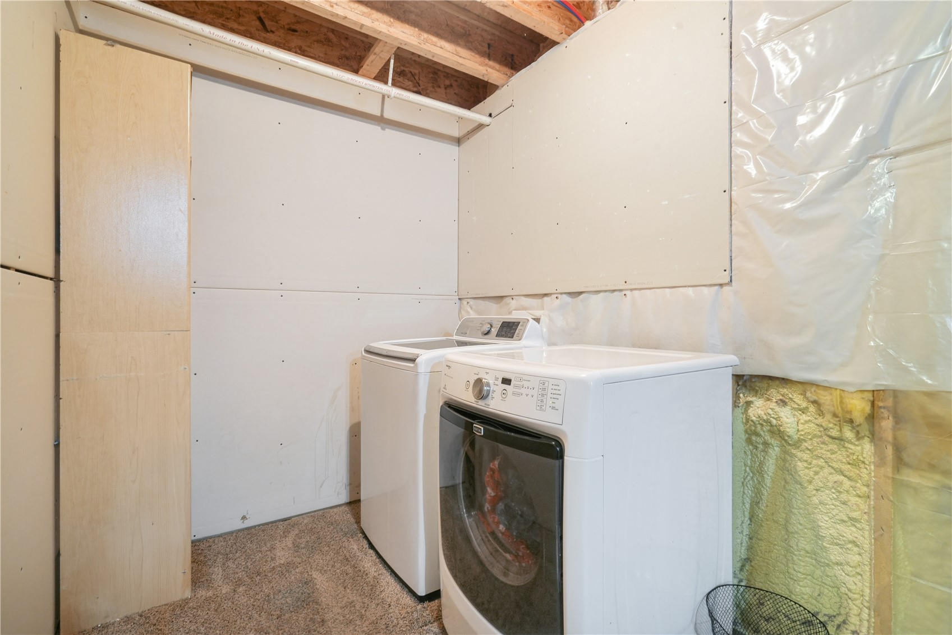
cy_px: 318
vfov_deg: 73.7
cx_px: 476
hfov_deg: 96.7
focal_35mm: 16
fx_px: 423
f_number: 10
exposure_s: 1
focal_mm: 16
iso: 400
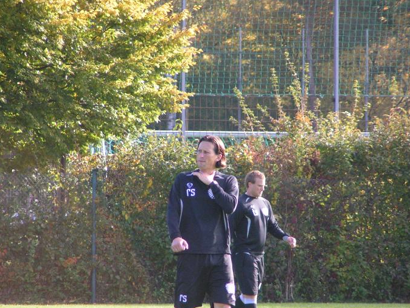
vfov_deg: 3.3
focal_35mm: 451
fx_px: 5344
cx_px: 213
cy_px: 172
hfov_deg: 4.4
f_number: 3.5
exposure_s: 1/500
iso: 200
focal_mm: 58
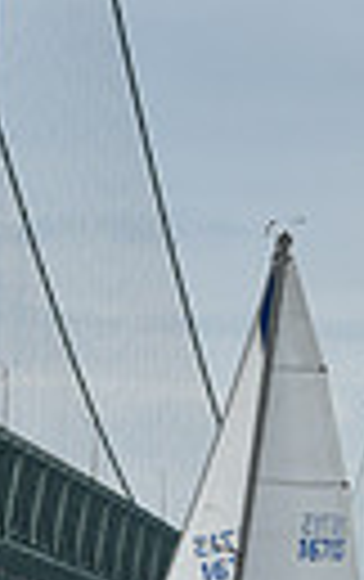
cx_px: 213
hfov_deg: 4.1
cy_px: 432
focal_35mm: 320
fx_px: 5062
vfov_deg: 6.5
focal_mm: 70
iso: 250
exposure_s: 1/800
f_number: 11
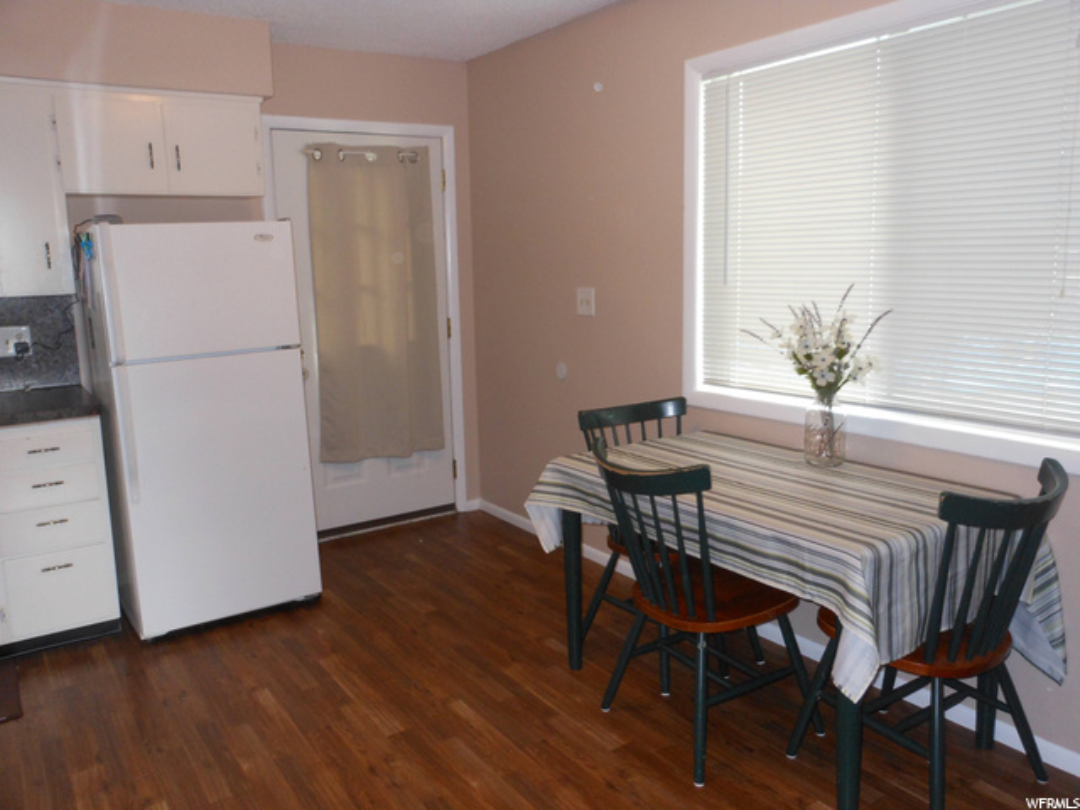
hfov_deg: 63.4
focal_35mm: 28
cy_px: 405
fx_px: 874
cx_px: 540
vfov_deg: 49.7
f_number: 3.7
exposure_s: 1/25
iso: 200
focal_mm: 5
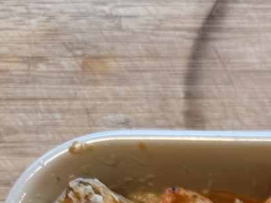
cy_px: 462
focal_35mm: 122
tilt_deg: -74.8
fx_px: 955
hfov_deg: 14.1
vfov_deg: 10.6
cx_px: 502
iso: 64
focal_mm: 6.76
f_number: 1.78
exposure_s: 1/101
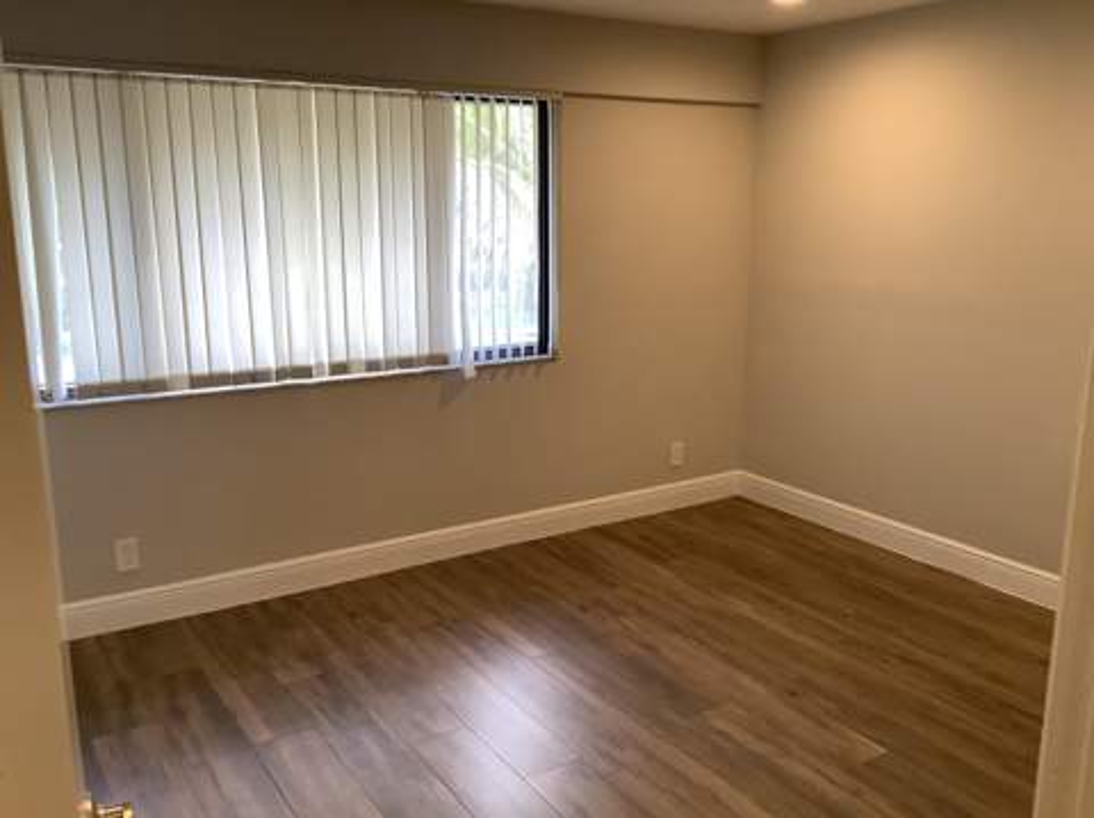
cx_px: 547
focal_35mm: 31
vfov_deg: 45.4
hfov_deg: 58.4
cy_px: 409
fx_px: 979
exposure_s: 1/50
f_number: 2.4
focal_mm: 3.3
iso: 64
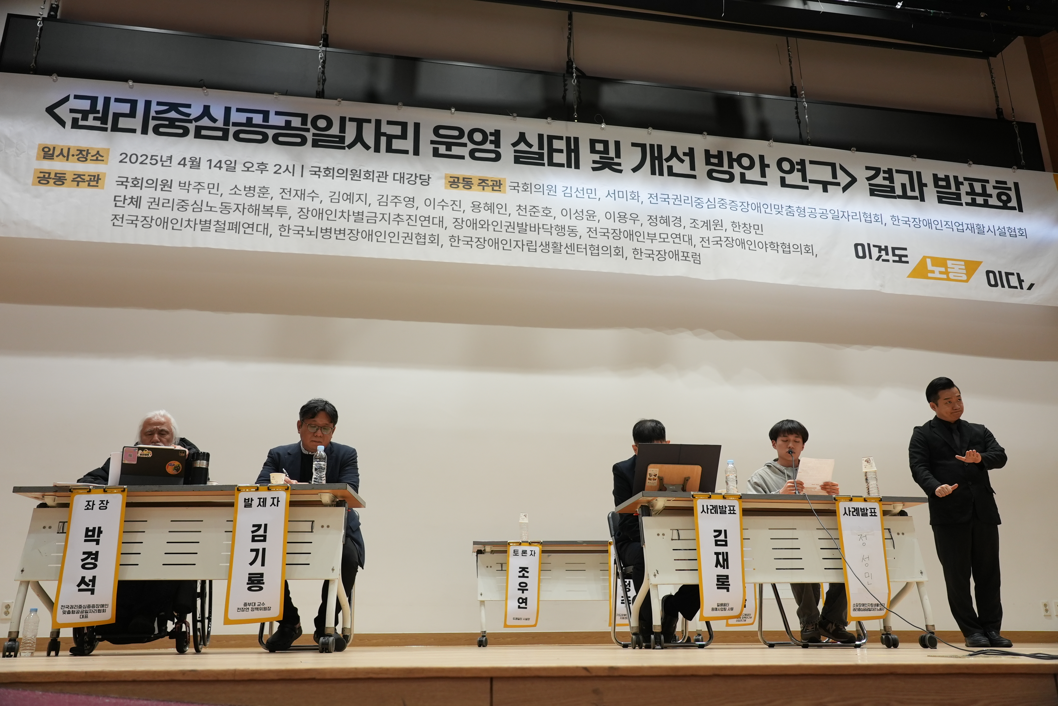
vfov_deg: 45.0
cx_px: 529
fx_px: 853
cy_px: 353
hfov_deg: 63.6
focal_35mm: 29
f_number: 4
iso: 1600
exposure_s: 1/60
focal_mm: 29
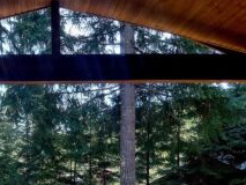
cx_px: 43
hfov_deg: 38.6
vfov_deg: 29.9
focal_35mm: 47
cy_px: 157
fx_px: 334
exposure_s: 1/100
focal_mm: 4.69
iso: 50
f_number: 1.8
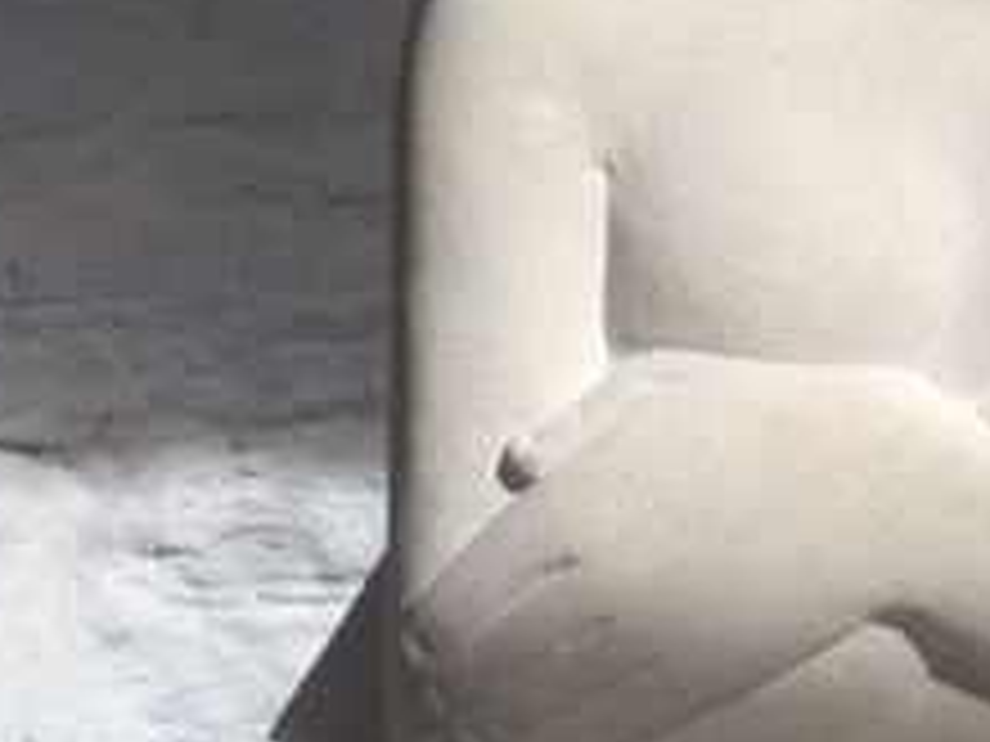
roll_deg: -0.2
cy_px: 40
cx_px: 1012
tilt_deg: -4.0
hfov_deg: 21.0
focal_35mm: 90
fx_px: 2574
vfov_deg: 16.2
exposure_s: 1/1116
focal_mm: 3.3
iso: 25
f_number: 2.4
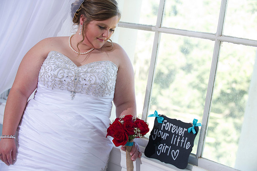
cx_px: 128
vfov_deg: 18.2
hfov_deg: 27.0
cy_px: 86
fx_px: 535
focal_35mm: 75
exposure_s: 1/125
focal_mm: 75
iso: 640
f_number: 3.5
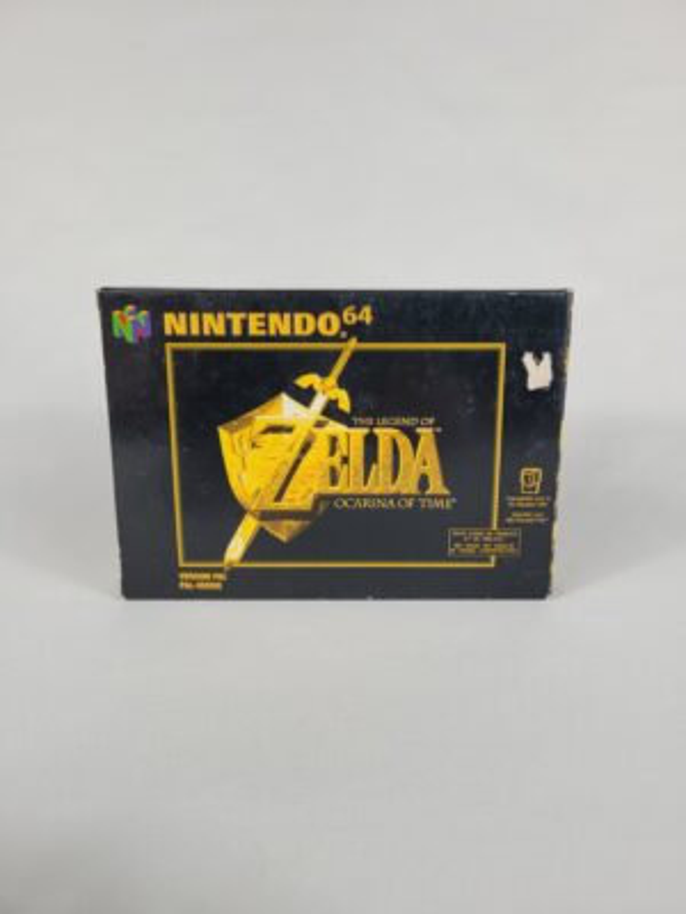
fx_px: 687
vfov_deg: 67.3
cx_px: 343
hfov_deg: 53.1
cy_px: 457
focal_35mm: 26
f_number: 1.8
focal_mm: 5.4
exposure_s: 1/237
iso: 40
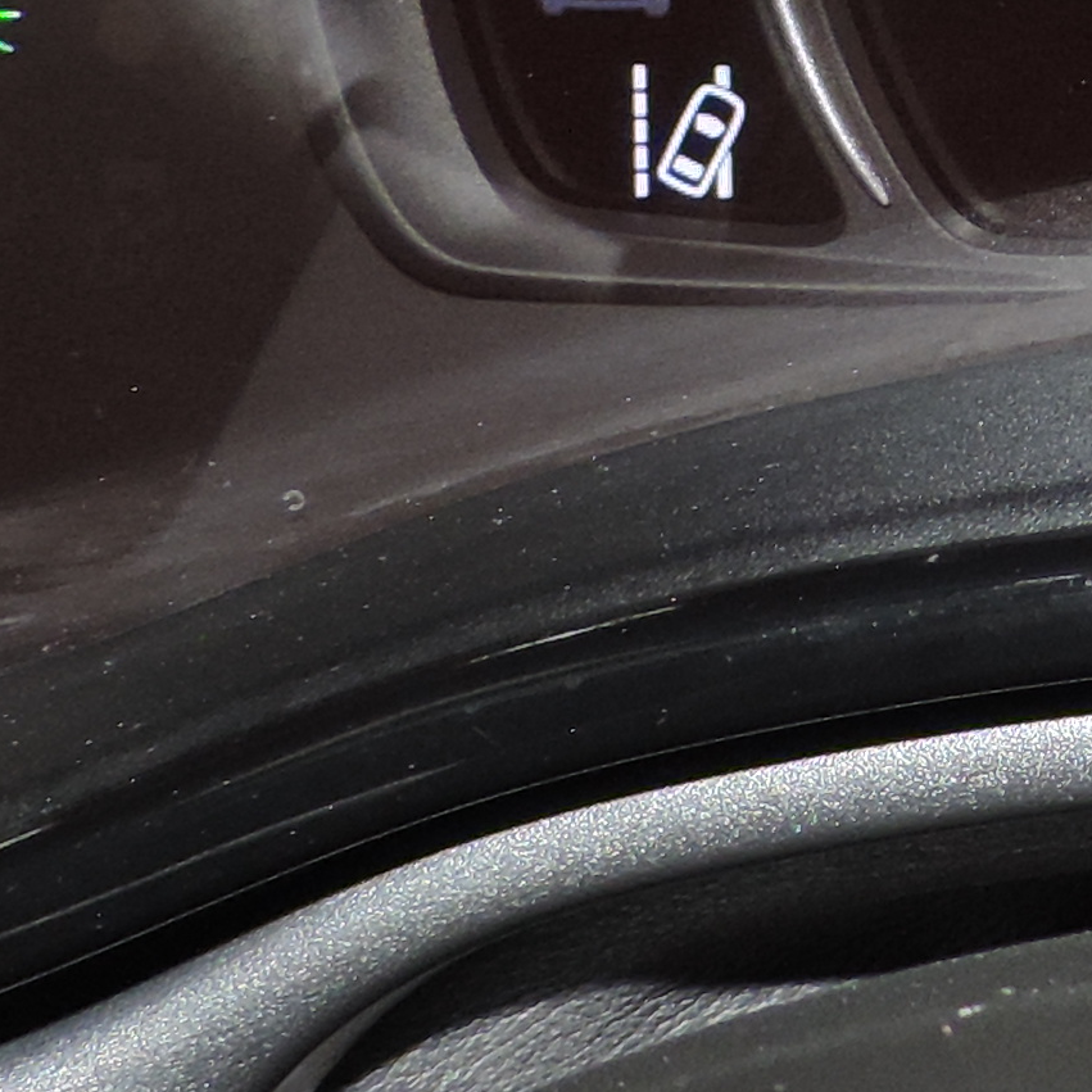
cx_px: 2076
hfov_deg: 12.8
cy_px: -323
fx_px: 4354
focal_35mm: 122
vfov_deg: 13.8
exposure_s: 1/30
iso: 200
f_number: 3
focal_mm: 4.3
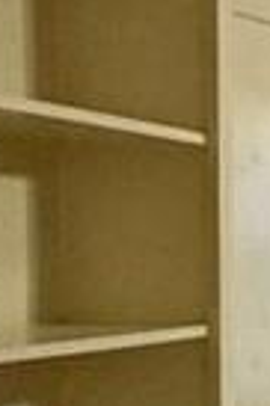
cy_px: 305
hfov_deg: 7.8
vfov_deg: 18.7
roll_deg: -0.2
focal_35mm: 109
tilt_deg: -2.0
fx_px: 1229
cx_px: 1095
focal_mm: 2.22
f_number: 2.2
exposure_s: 1/60
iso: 200
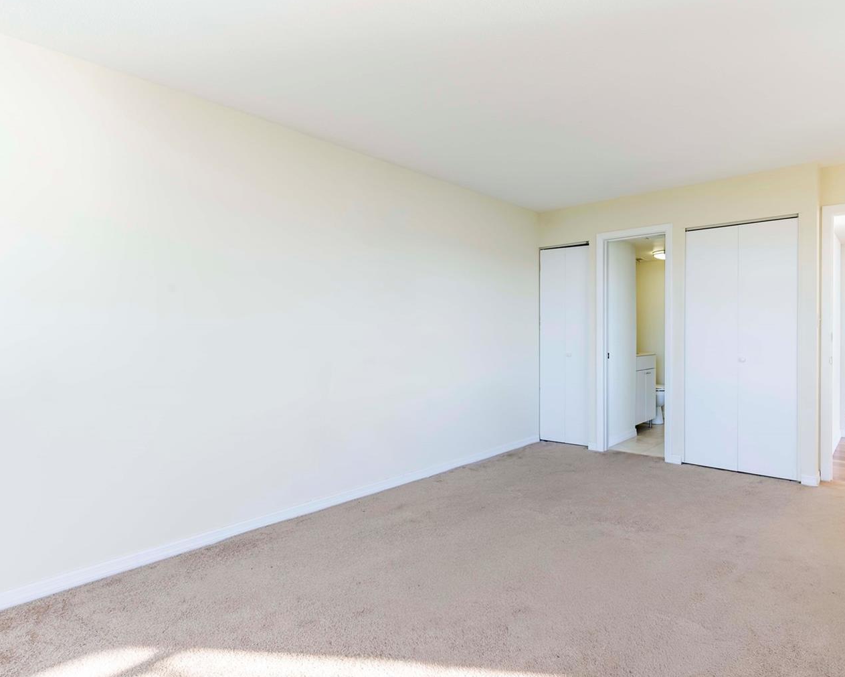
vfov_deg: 70.9
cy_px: 337
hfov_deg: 82.1
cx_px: 512
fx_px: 475
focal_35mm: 19
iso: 100
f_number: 9
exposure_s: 1/80
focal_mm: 16
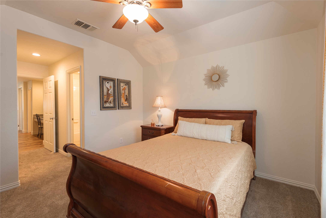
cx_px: 163
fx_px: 145
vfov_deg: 73.8
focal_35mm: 16
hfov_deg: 96.7
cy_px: 109
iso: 100
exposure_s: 1/2
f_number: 7.1
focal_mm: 16
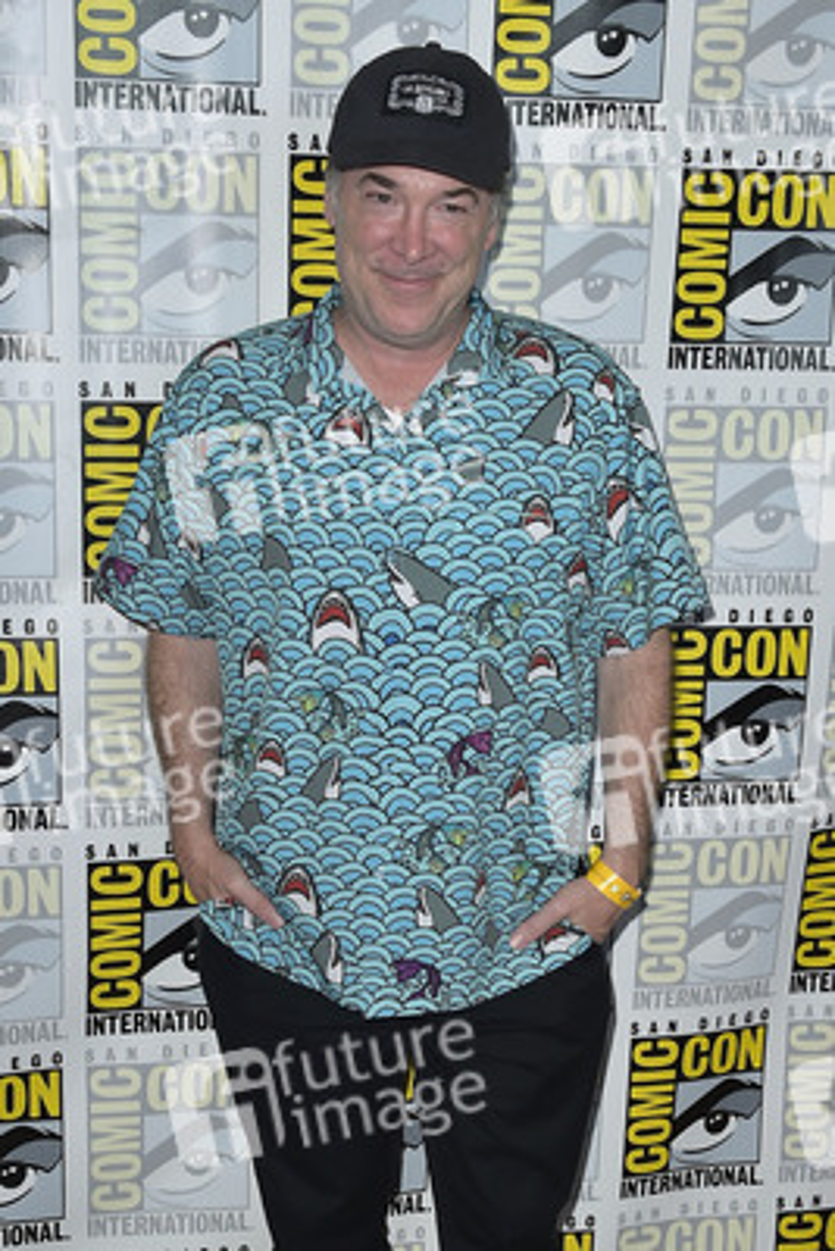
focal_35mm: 38
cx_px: 418
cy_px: 626
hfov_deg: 35.1
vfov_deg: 50.7
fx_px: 1321
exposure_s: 1/250
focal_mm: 38
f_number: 6.3
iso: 250
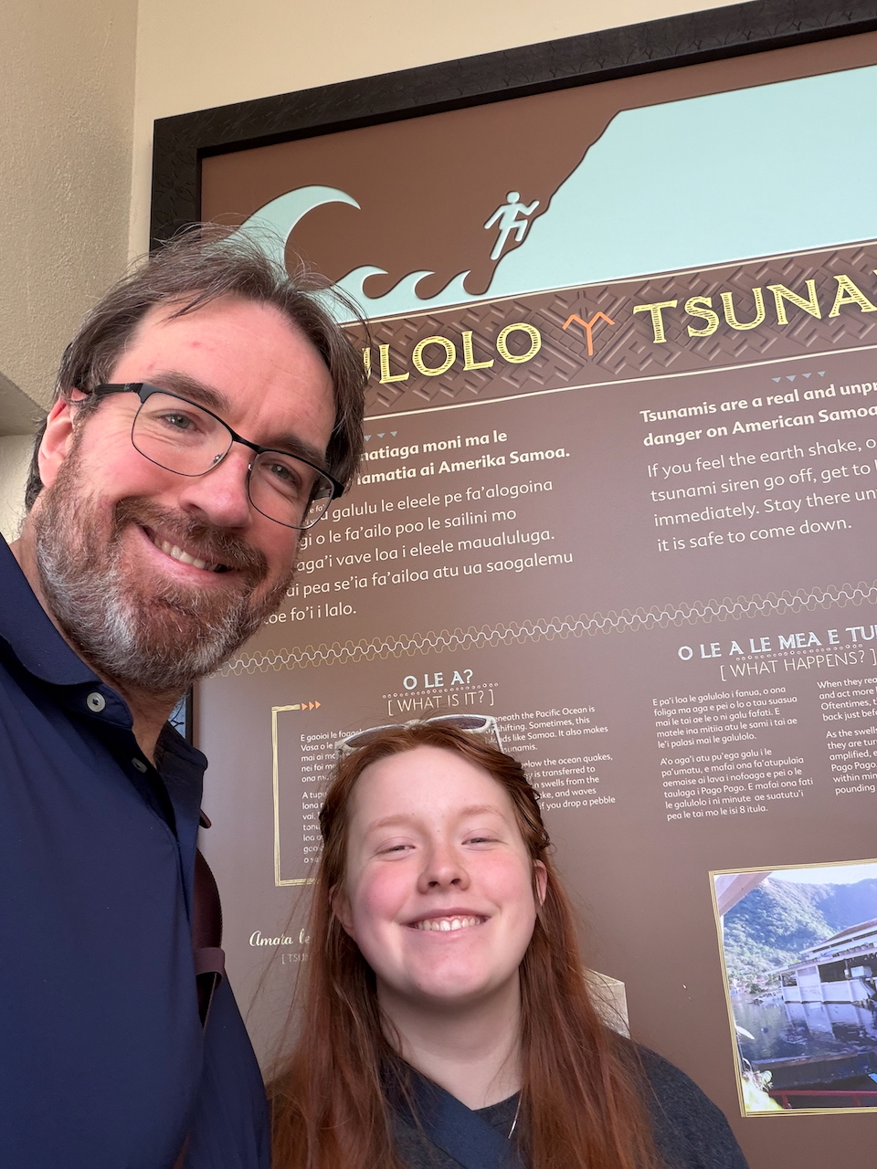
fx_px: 1013
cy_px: 584
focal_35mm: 30
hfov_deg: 46.8
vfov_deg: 60.0
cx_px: 438
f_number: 1.9
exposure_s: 1/89
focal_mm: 2.71
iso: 80
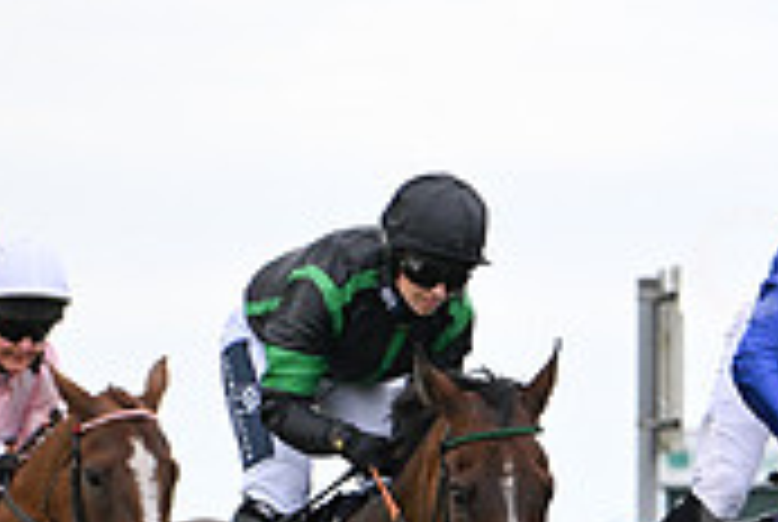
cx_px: 1282
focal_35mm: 670
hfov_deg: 3.1
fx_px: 14504
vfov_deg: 2.1
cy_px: 538
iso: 1000
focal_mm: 200
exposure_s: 1/1250
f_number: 5
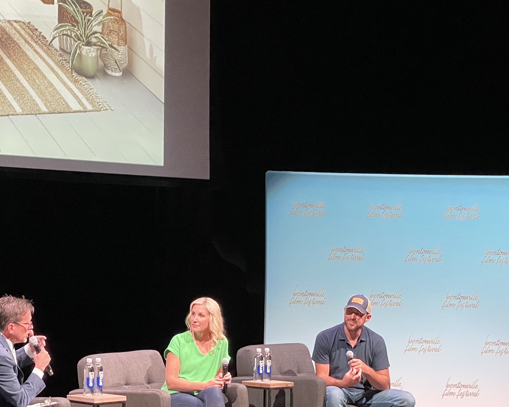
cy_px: 194
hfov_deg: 18.7
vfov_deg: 15.1
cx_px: 147
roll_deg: -1.2
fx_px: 1537
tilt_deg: +1.8
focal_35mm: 102
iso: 400
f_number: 2
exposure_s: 1/57
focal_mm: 6
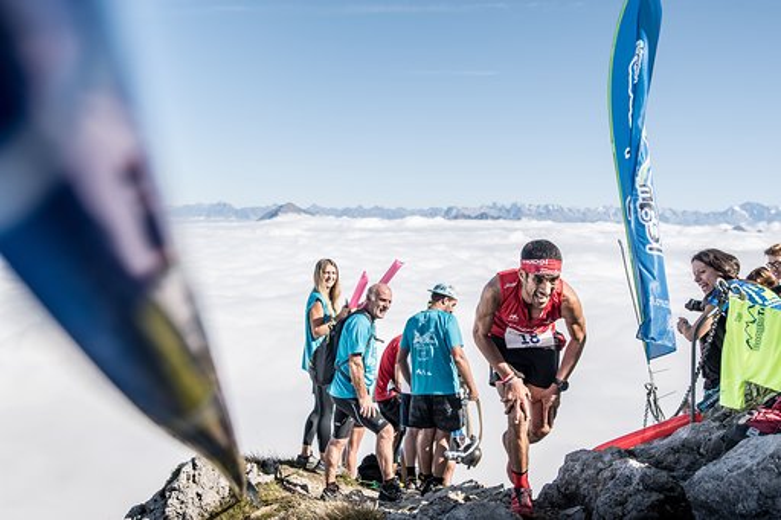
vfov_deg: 36.8
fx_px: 781
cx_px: 390
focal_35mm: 36
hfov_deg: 53.1
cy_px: 260
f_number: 3.2
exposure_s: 1/2000
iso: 100
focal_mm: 24
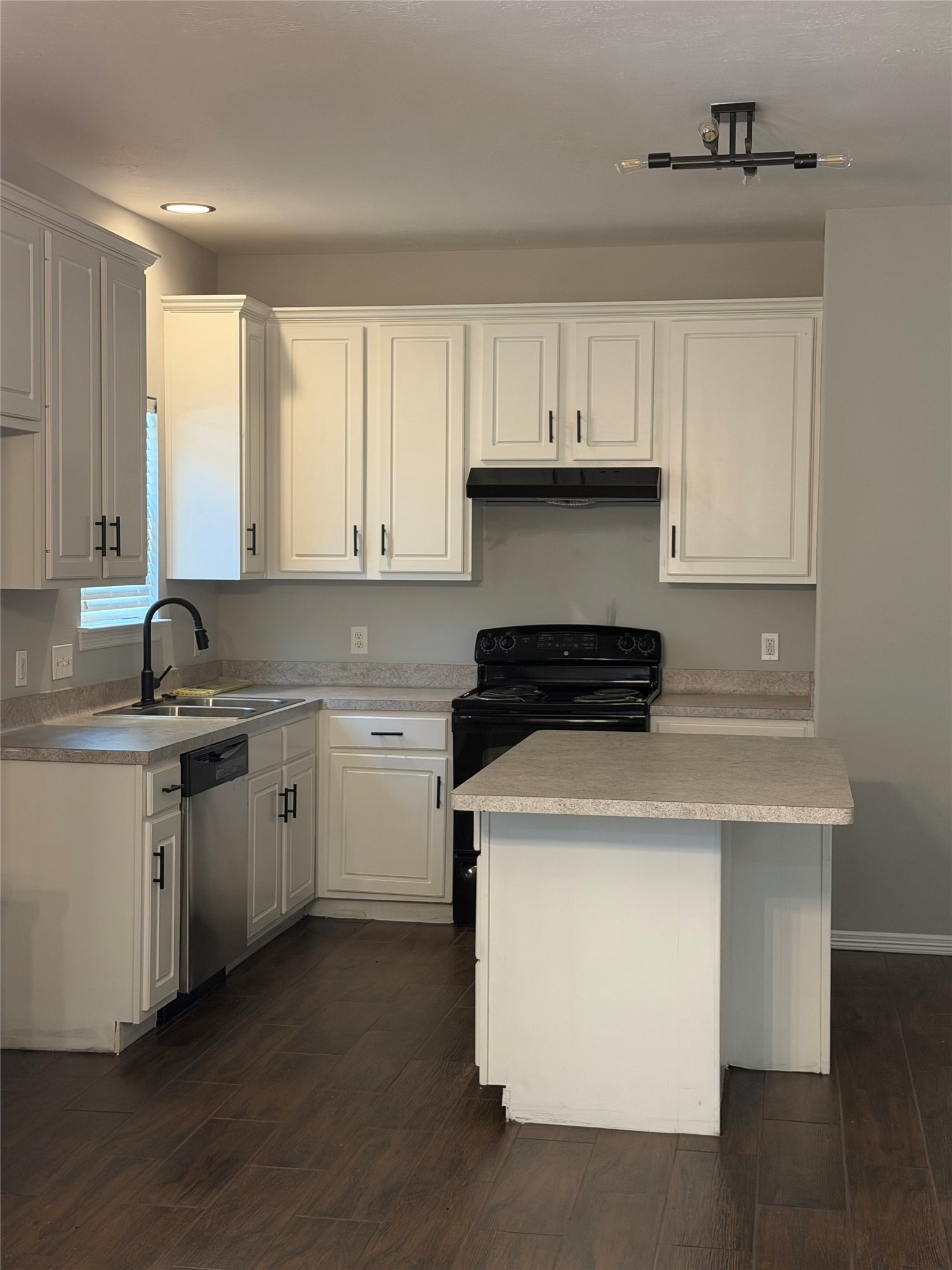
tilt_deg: -2.2
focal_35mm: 48
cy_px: 635
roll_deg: -0.9
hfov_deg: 30.3
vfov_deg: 39.7
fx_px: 1760
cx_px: 476
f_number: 1.78
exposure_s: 1/60
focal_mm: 6.76
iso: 100
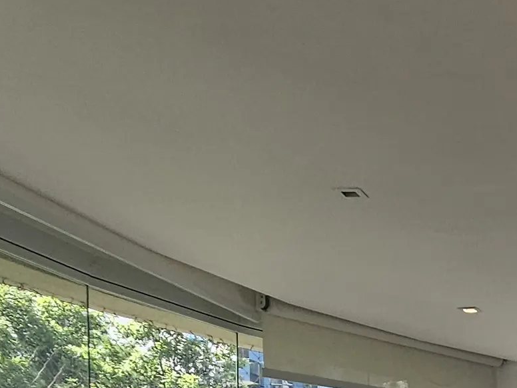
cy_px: 621
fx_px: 1001
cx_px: 730
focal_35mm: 67
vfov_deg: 18.7
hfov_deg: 24.1
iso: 50
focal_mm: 2.2
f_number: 2.2
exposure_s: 1/166
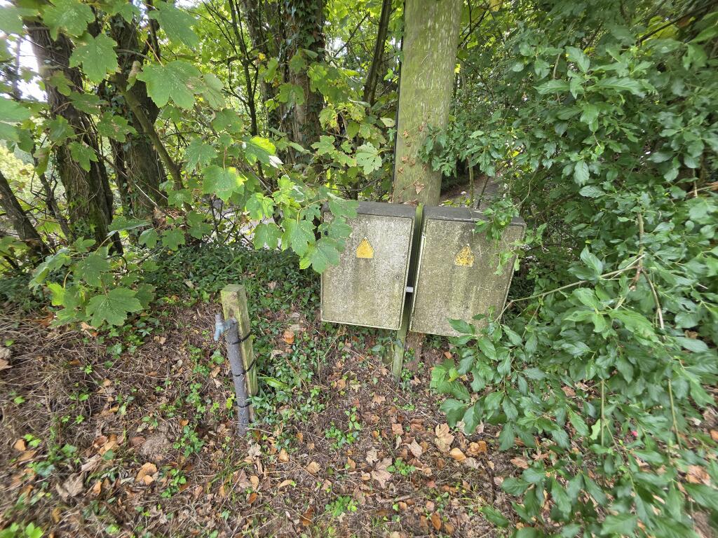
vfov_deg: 89.9
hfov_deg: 106.2
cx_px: 359
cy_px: 269
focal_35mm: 13
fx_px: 270
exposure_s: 1/100
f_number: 1.9
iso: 80
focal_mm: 2.2
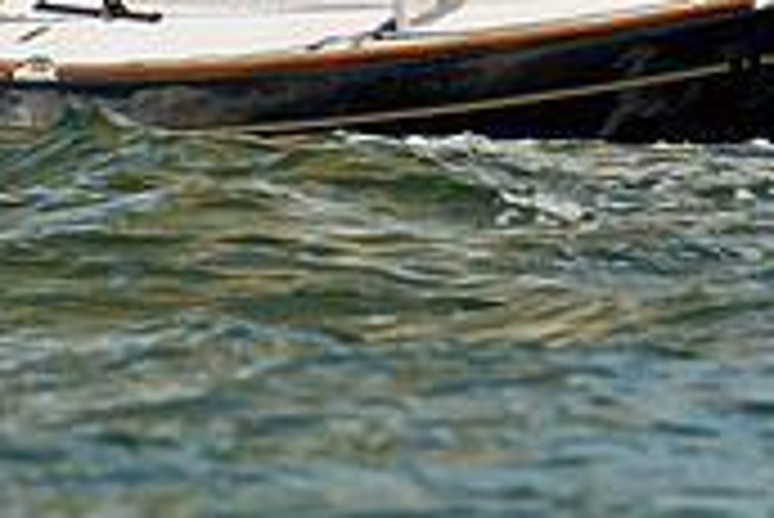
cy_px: -297
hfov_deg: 1.4
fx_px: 31157
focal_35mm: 1448
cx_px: 432
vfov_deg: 1.0
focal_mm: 400
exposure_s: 1/1000
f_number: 7.1
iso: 250
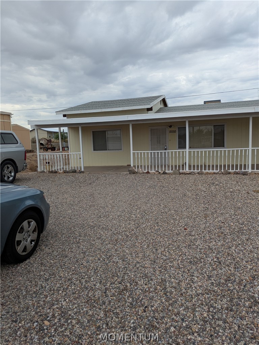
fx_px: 249
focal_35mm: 25
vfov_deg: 69.4
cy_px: 172
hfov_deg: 54.9
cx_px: 130
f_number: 1.89
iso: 48
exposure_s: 1/1247
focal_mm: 5.43
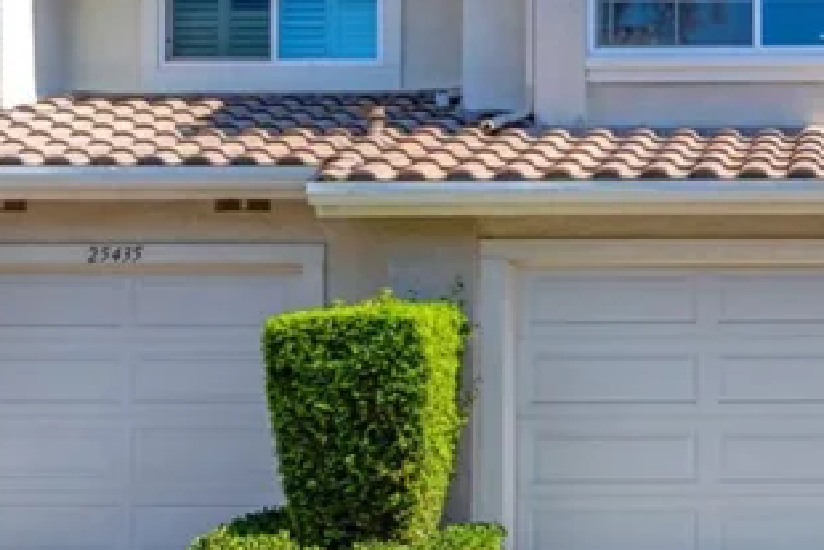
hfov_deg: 28.6
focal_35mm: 65
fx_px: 1488
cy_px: 194
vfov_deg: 20.9
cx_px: 867
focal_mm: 16
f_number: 5.6
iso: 100
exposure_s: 1/500
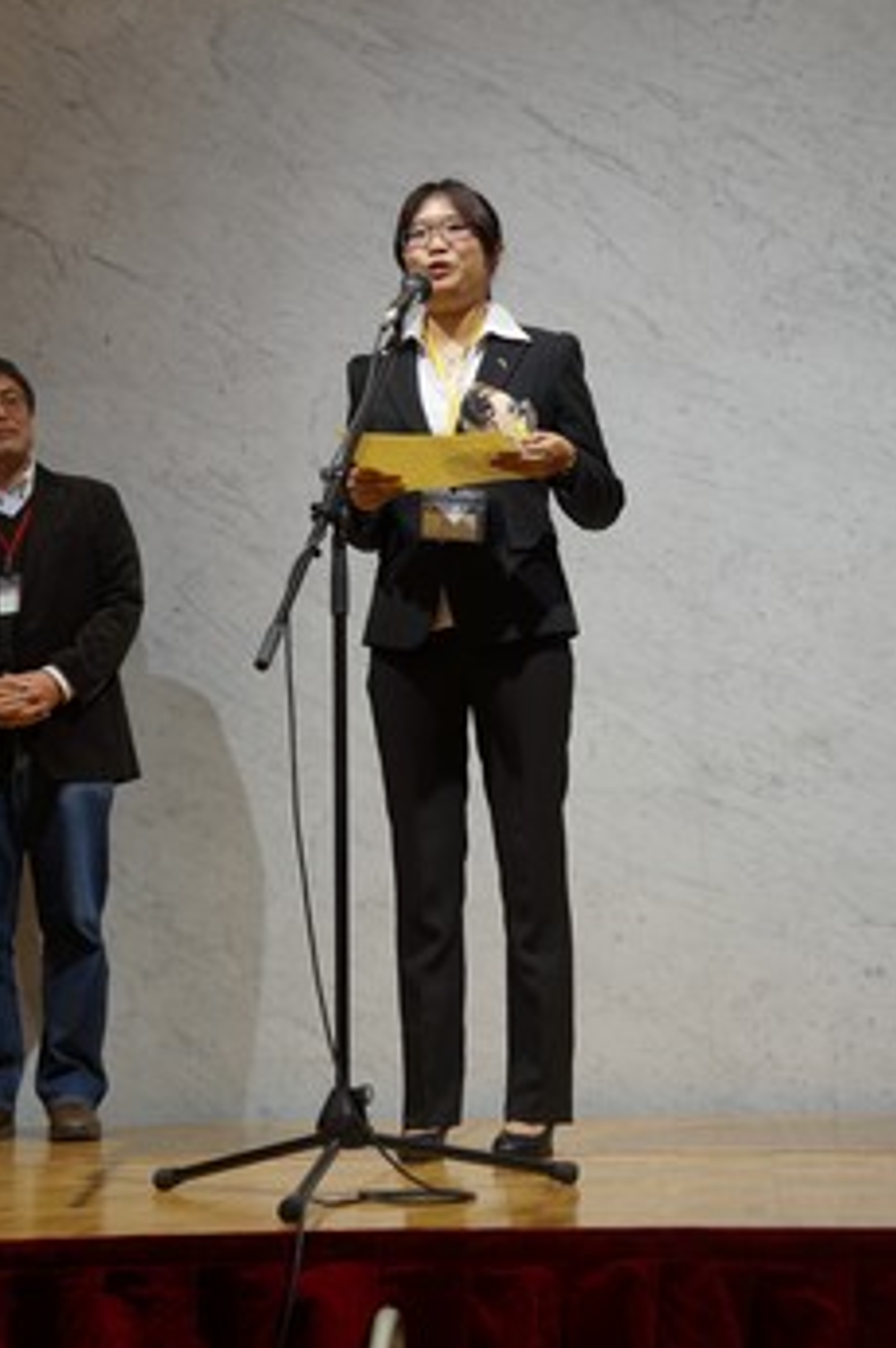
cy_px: 692
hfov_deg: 22.7
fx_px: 2228
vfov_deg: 33.7
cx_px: 469
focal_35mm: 60
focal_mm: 35
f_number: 4.5
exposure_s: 1/60
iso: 800
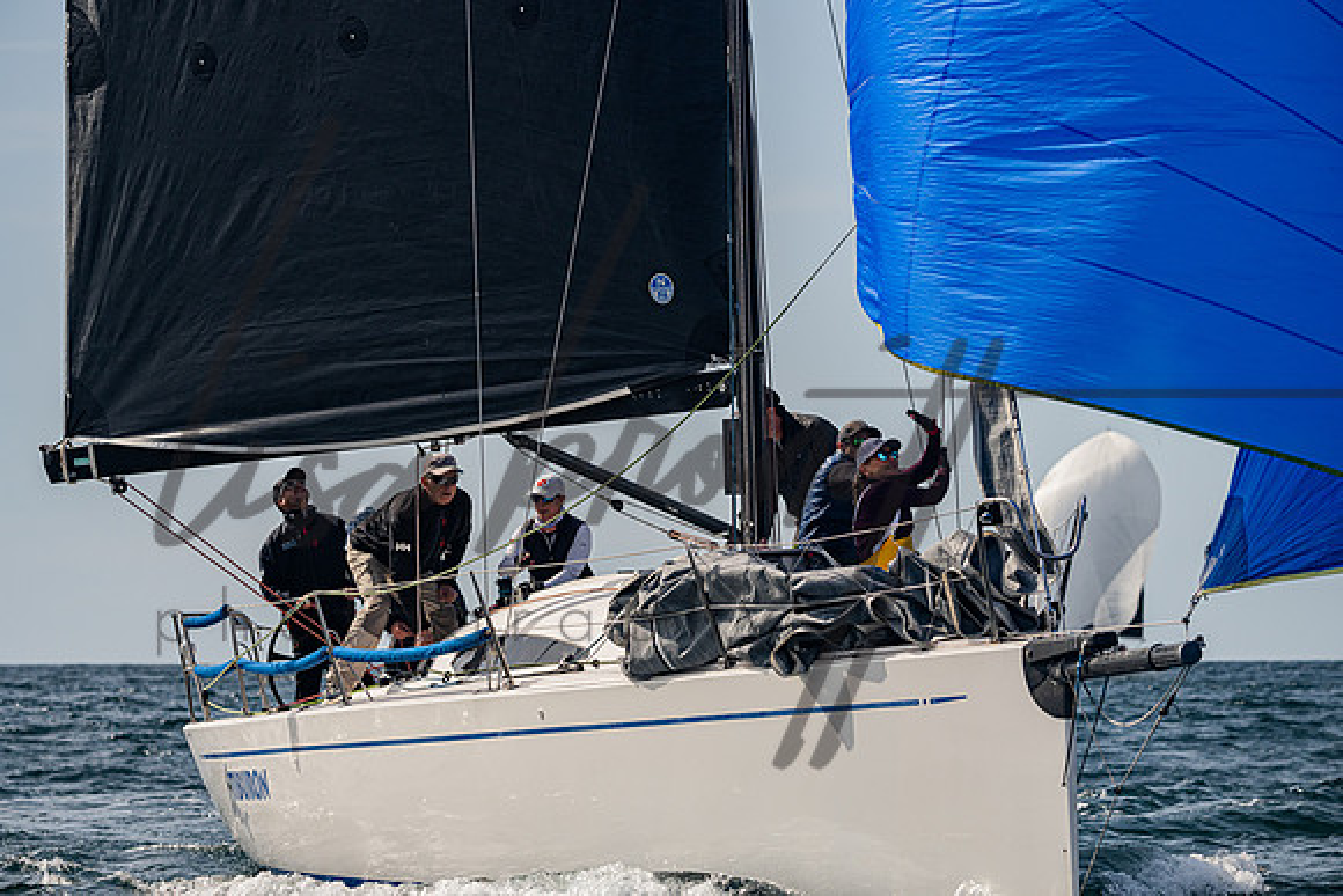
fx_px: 6447
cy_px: 435
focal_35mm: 173
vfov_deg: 8.0
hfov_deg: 11.9
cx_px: 631
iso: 320
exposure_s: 1/5000
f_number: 6.3
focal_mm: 160
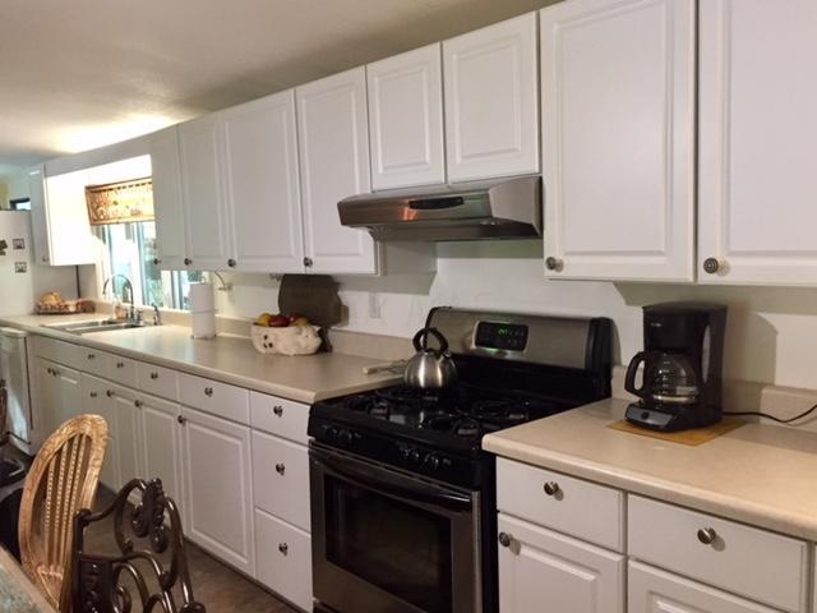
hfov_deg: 61.7
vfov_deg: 48.2
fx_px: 684
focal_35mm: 29
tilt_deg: -6.1
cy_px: 306
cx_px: 408
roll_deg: +2.4
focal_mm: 4.15
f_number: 2.2
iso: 250
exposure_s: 1/24
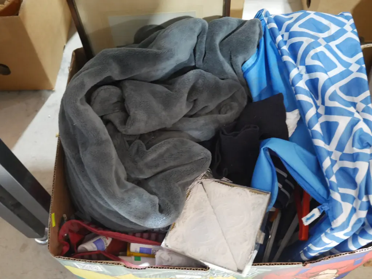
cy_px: 140
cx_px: 186
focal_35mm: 40
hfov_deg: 46.8
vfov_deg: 36.0
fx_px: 430
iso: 3200
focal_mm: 20
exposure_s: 1/30
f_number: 4.4
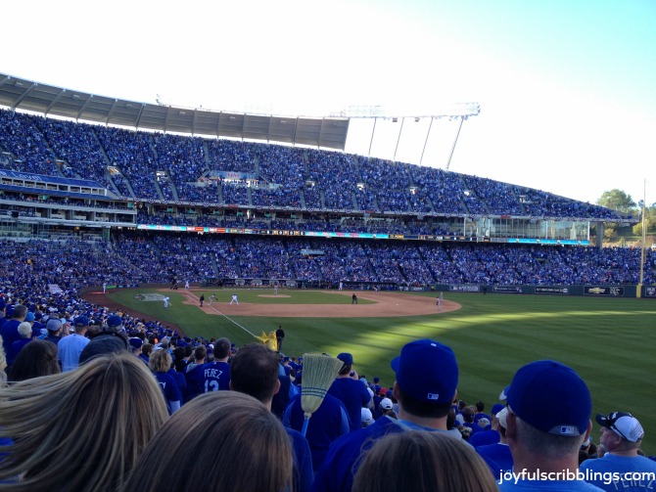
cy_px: 246
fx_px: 664
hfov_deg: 52.6
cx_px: 328
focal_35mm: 35
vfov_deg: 40.7
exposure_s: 1/305
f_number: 2.4
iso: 50
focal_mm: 4.28
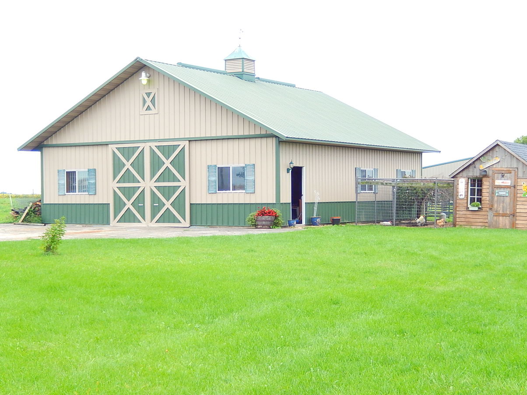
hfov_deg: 31.7
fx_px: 929
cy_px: 215
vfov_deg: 24.0
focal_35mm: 61
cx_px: 287
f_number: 4.5
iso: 125
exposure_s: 1/80
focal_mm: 9.2
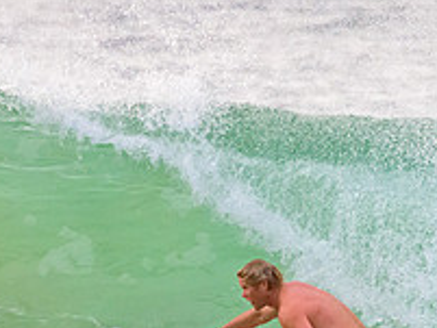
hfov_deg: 1.2
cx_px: 287
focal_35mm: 1662
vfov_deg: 0.9
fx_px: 20994
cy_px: 350
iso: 1000
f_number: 5.6
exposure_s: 1/2500
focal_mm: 400
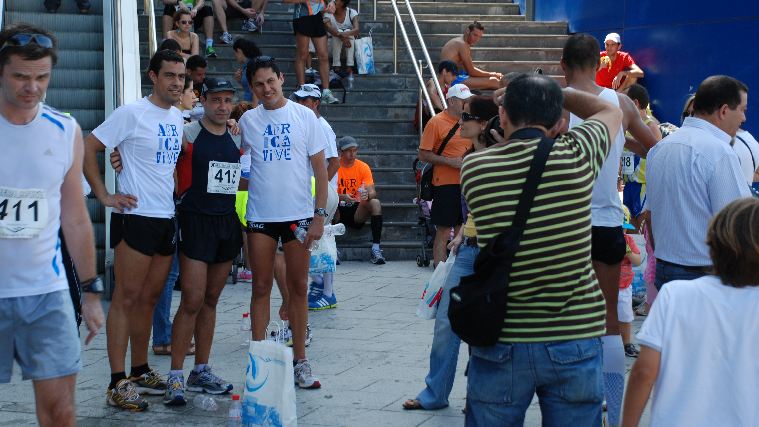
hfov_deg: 27.9
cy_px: 190
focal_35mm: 76
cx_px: 380
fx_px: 1530
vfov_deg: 15.9
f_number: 6.3
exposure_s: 1/160
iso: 200
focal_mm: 48
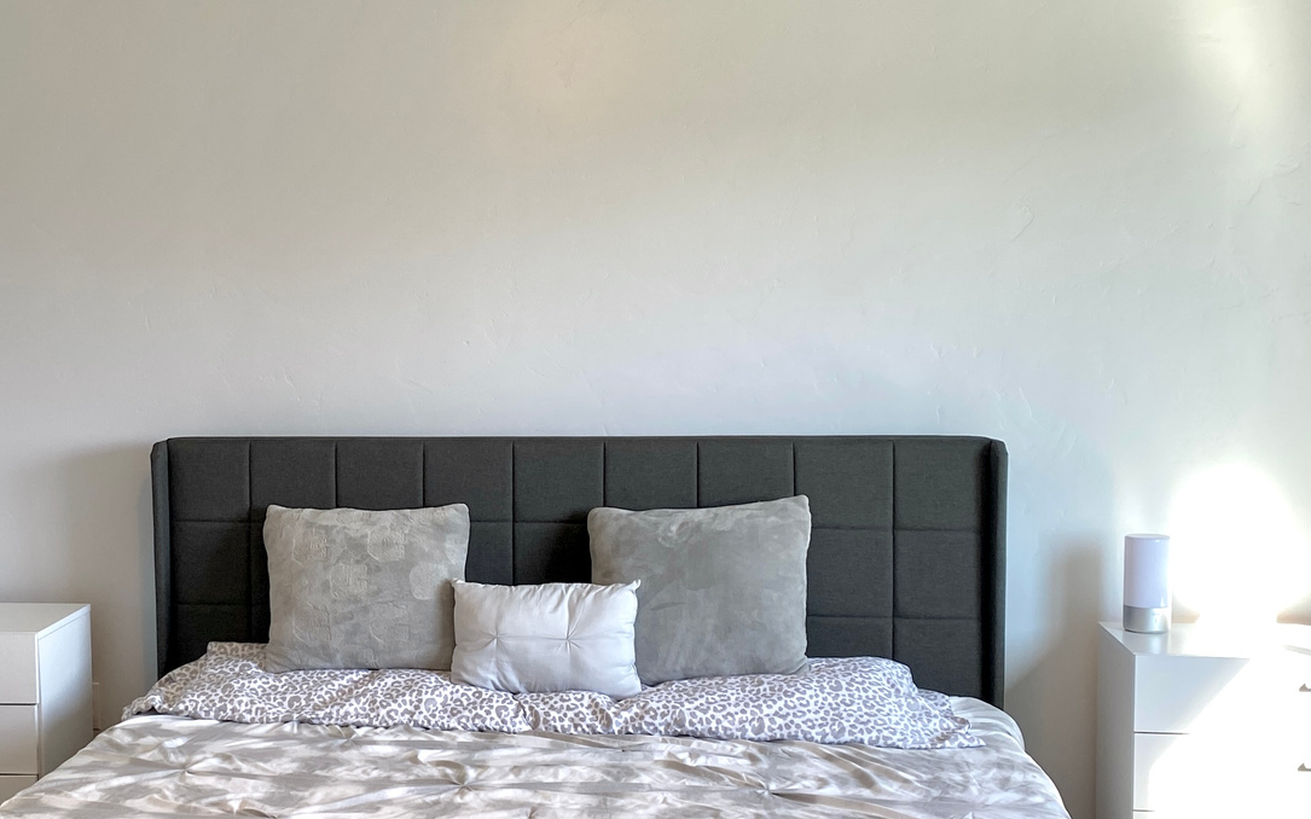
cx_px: 325
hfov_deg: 37.9
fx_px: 1858
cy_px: 436
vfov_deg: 24.9
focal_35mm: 52
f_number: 1.8
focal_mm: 4.25
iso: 50
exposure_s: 1/120
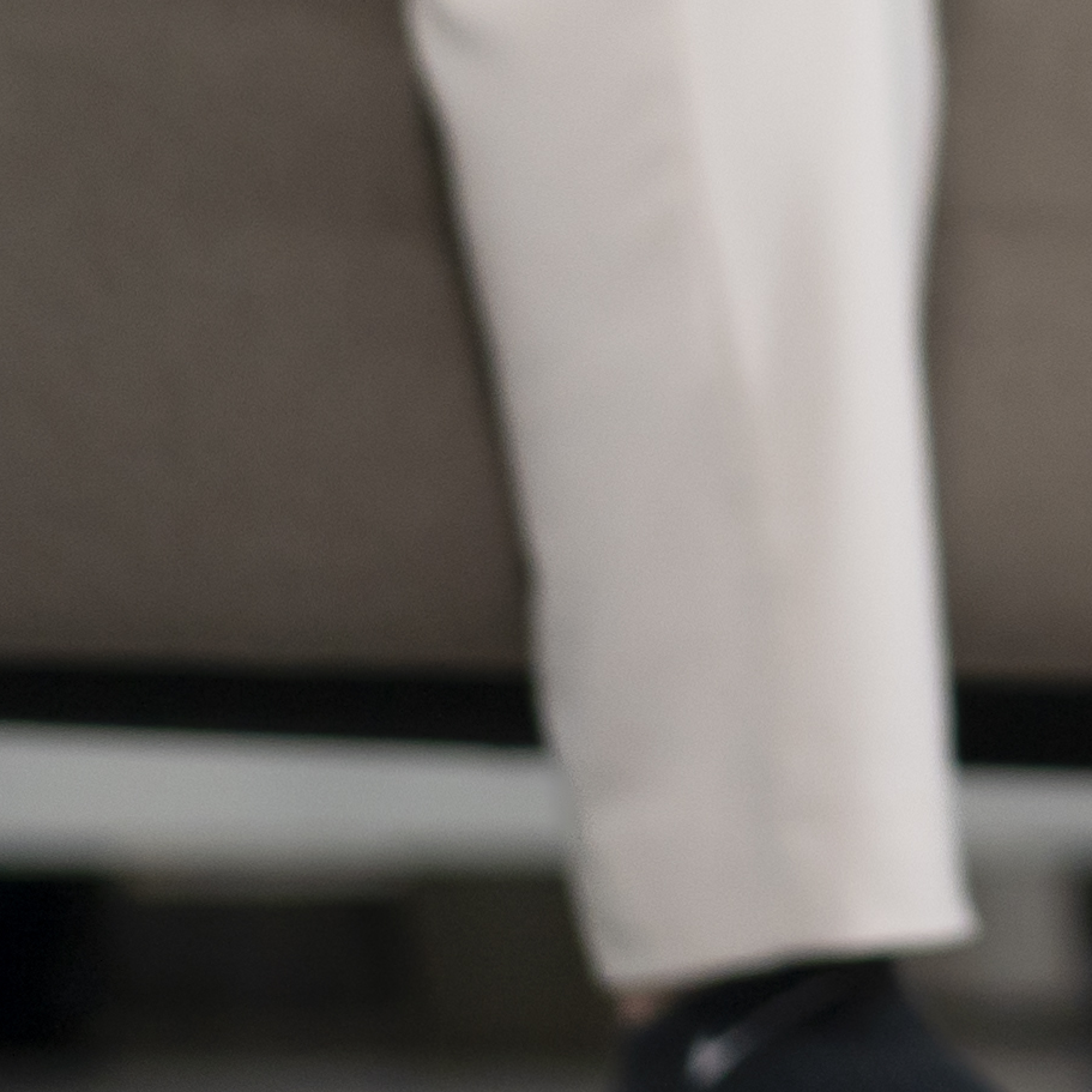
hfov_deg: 5.5
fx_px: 10993
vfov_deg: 5.6
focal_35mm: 308
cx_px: 2793
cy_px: -741
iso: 320
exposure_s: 1/400
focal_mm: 55
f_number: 2.5
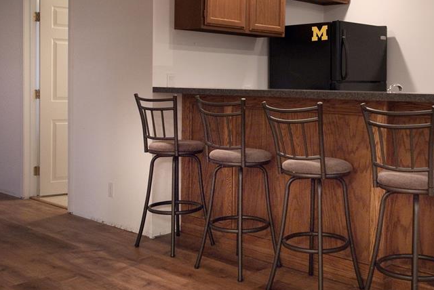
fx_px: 579
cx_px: 302
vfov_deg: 28.0
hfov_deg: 40.4
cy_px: 106
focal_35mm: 48
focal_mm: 20
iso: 1250
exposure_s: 1/30
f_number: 3.5
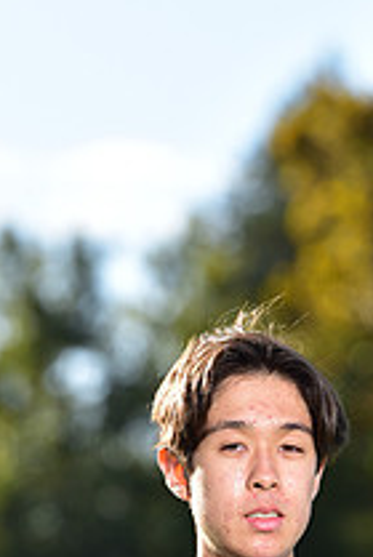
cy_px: 720
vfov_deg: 4.0
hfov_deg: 2.7
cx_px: 257
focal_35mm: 513
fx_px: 7946
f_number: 5
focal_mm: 185
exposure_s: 1/250
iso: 80
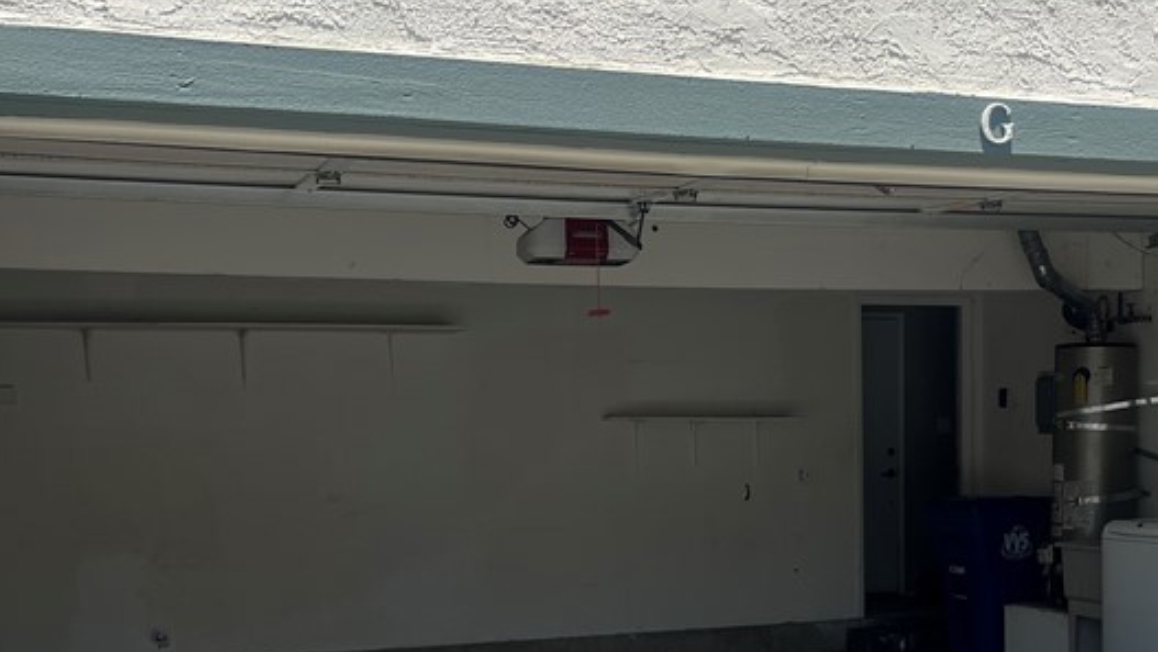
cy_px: 571
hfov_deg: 37.6
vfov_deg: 21.4
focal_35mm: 55
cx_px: 738
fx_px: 1690
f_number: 1.6
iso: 50
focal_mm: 5.1
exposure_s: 1/1776
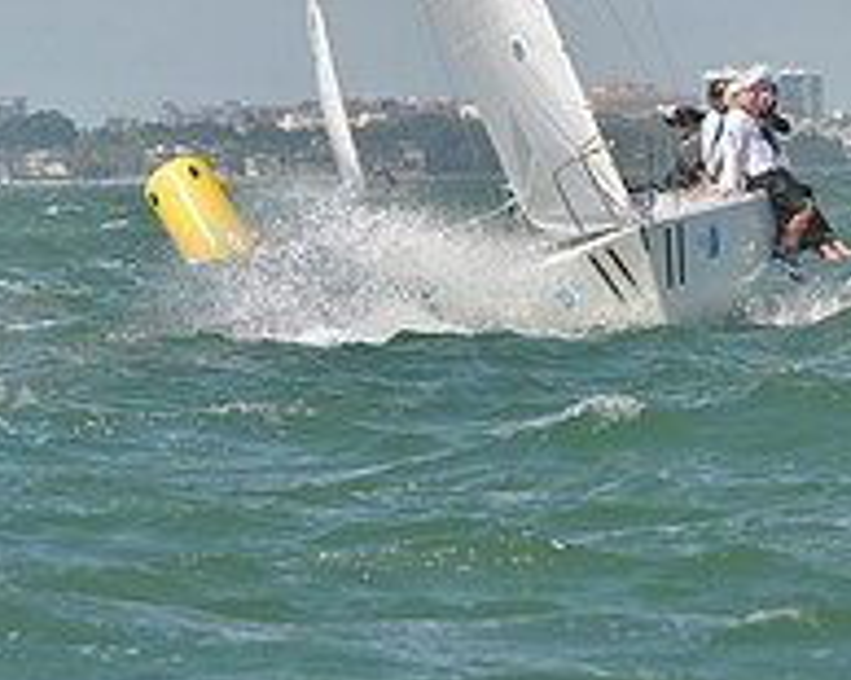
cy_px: -351
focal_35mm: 561
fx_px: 14122
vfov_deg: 2.8
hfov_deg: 3.5
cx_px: 524
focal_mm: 200
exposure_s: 1/1250
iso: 280
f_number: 8
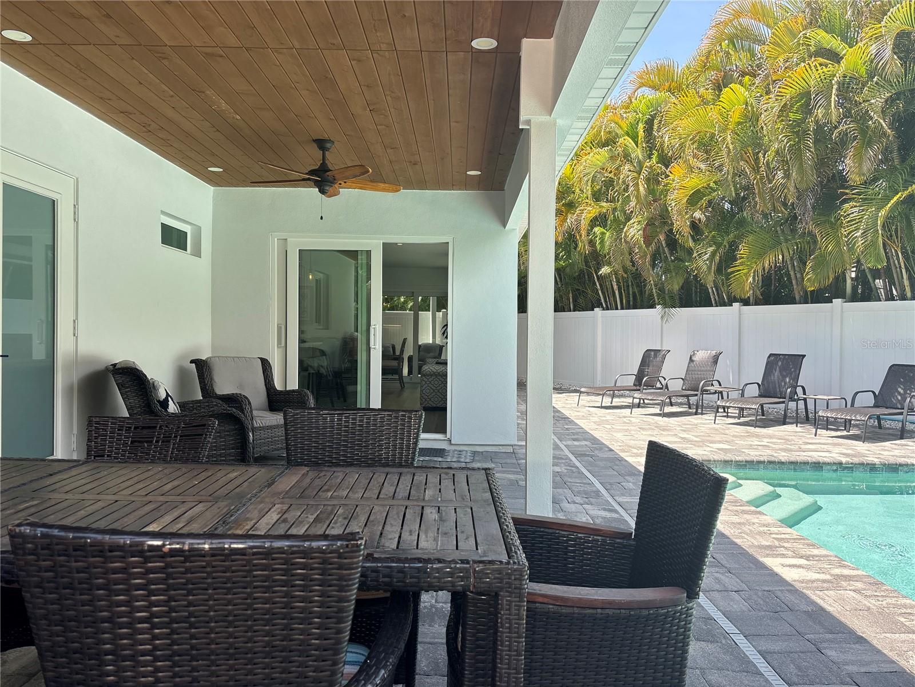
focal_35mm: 26
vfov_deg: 53.1
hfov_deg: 67.3
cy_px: 344
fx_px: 687
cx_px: 458
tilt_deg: -1.5
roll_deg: -0.5
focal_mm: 5.96
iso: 50
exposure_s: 1/732
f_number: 1.6
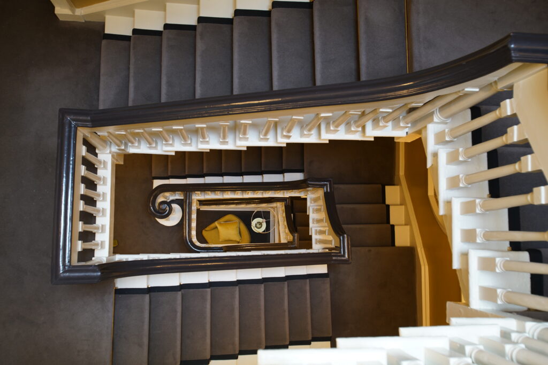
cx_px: 274
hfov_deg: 54.4
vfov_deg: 37.9
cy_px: 182
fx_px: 533
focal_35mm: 35
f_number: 5
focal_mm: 35
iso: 320
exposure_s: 1/10
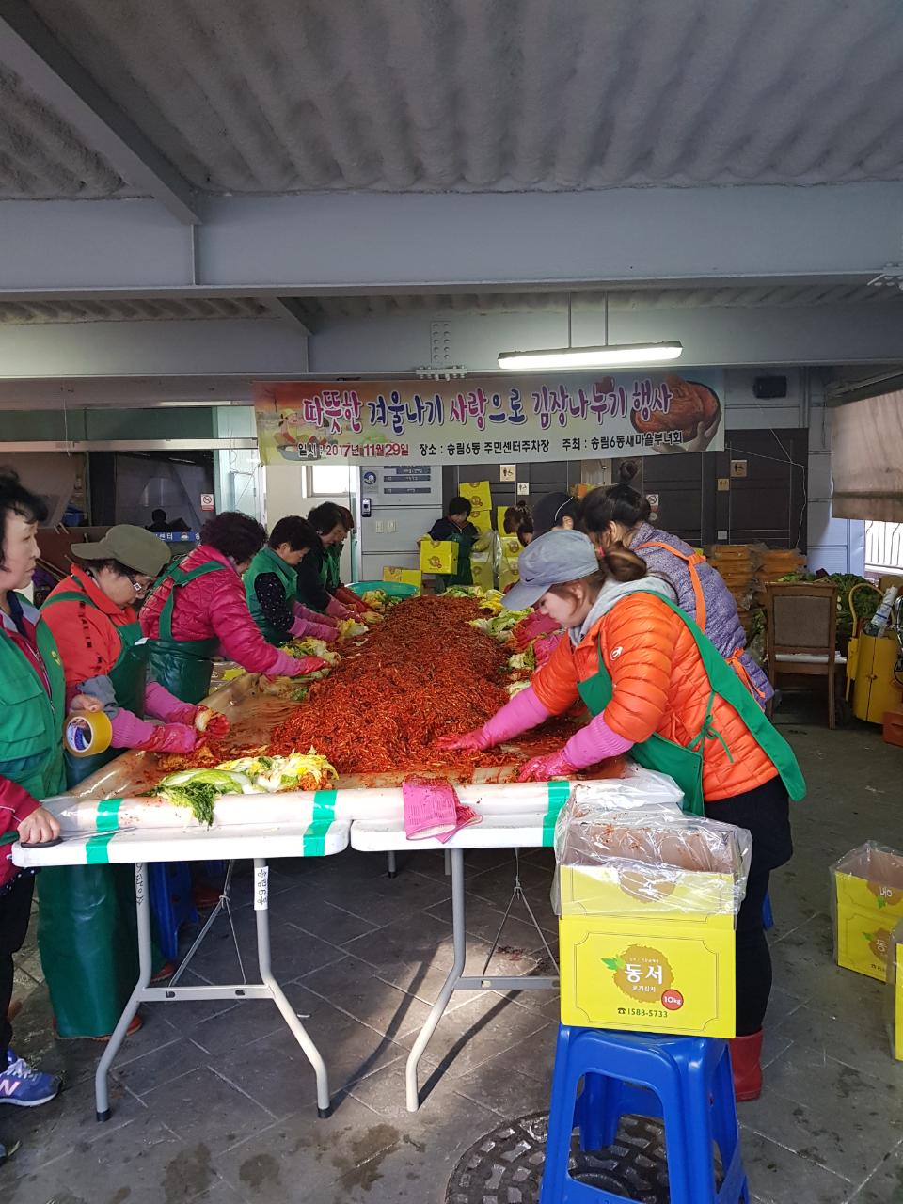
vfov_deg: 67.3
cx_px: 452
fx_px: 904
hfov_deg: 53.1
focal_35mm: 26
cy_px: 602
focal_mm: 4.2
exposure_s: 1/60.2
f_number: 1.7
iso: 200
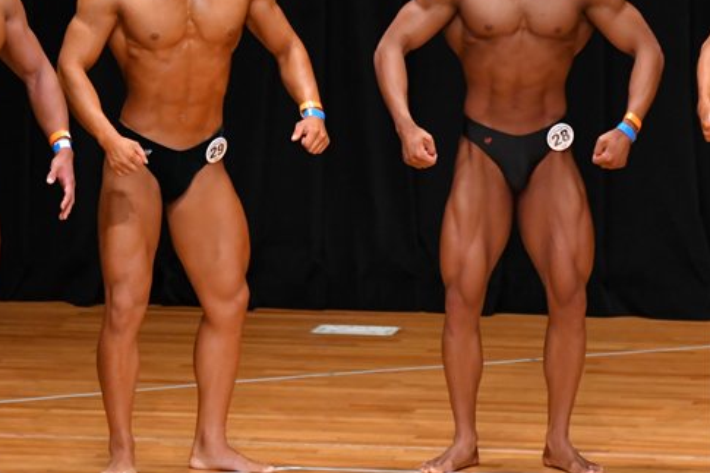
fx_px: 8970
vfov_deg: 3.0
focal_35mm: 455
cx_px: 146
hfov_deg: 4.5
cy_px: 168
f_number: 5.6
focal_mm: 190
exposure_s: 1/400
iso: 4000
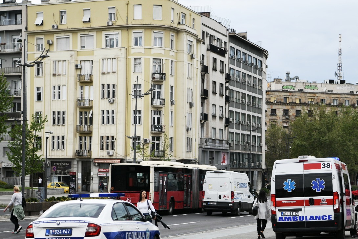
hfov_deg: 19.5
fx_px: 1034
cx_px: 256
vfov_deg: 13.2
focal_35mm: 104
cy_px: 153
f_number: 4
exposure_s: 1/3200
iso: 500
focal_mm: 70
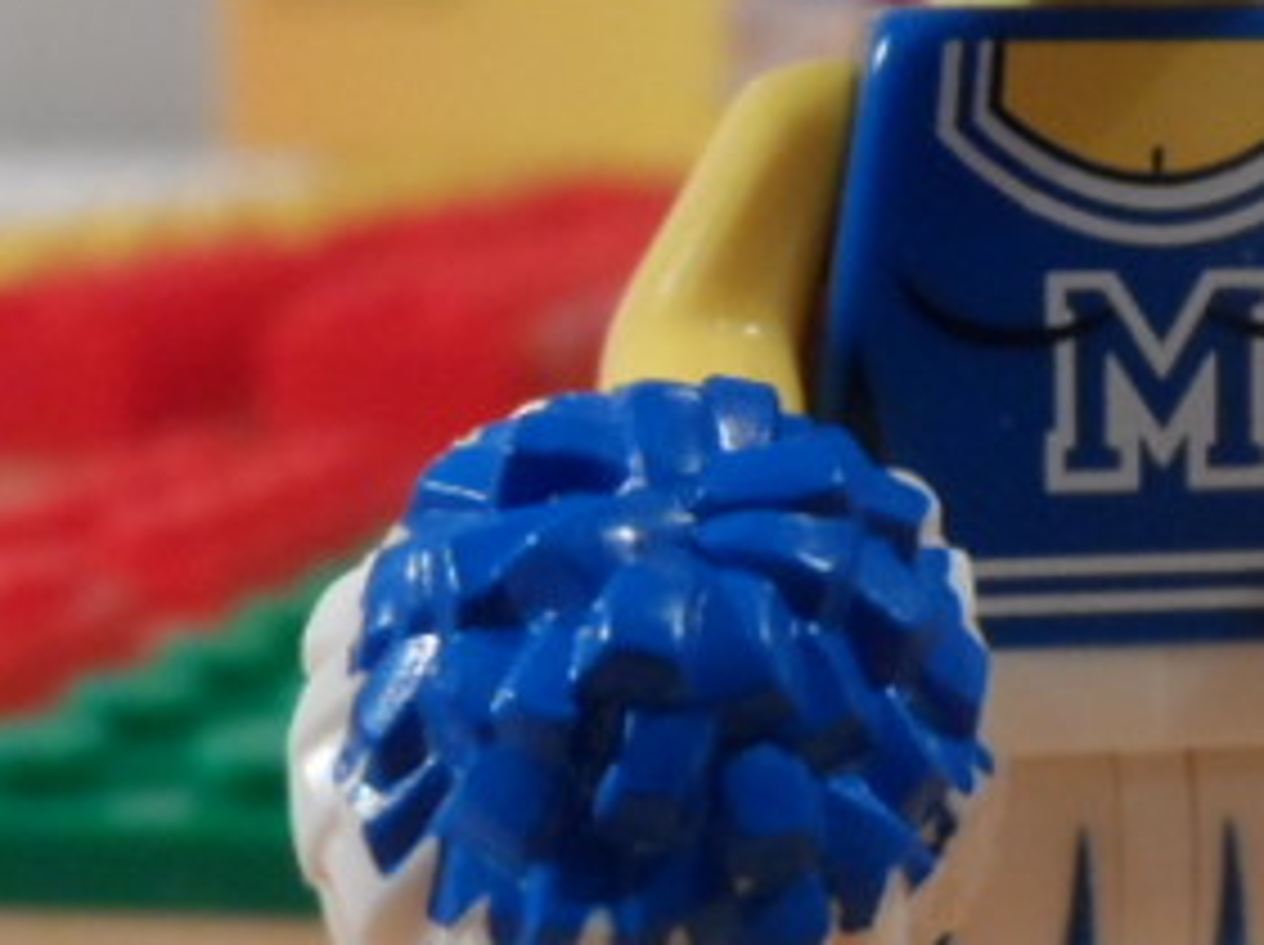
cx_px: 1147
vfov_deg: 18.9
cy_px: 196
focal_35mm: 77
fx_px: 2808
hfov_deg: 24.6
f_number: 3.2
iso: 200
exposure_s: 1/30
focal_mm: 4
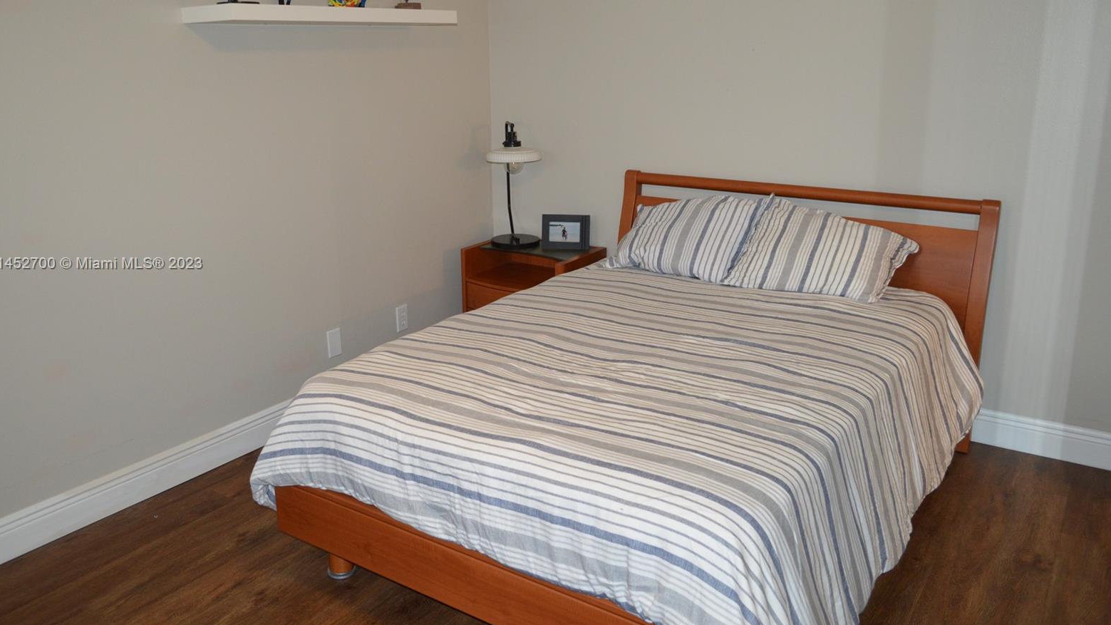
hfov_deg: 66.1
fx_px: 854
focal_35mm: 29
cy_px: 265
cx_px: 544
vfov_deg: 40.1
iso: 800
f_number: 3.5
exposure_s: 1/60
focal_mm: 18
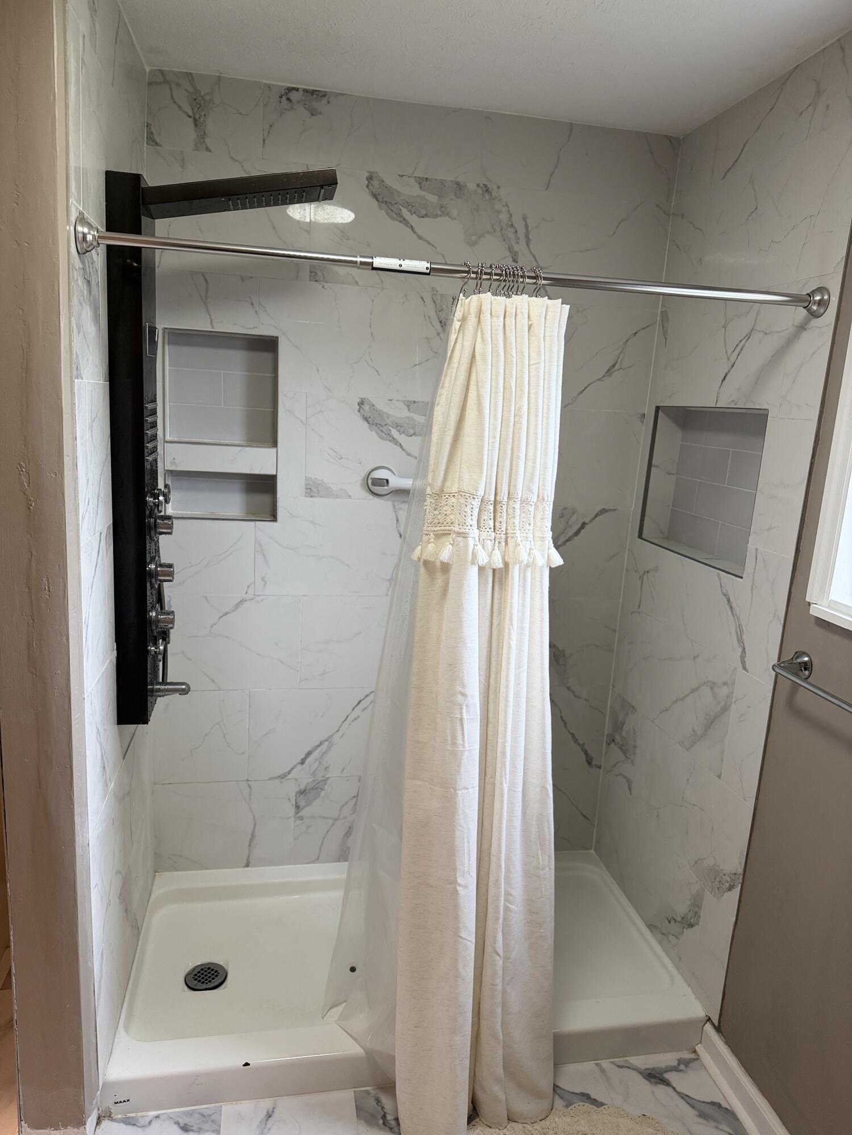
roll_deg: -3.3
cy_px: 568
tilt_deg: -12.5
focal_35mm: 24
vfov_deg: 71.6
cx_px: 426
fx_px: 788
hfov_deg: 56.8
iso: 160
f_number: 1.78
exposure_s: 1/120
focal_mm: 6.76
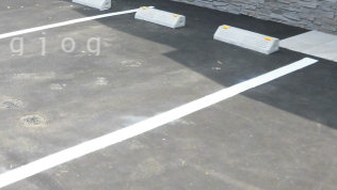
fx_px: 474
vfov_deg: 22.4
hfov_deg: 36.7
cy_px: 43
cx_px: 33
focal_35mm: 53
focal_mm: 4.3
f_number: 3.1
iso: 100
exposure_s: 1/500
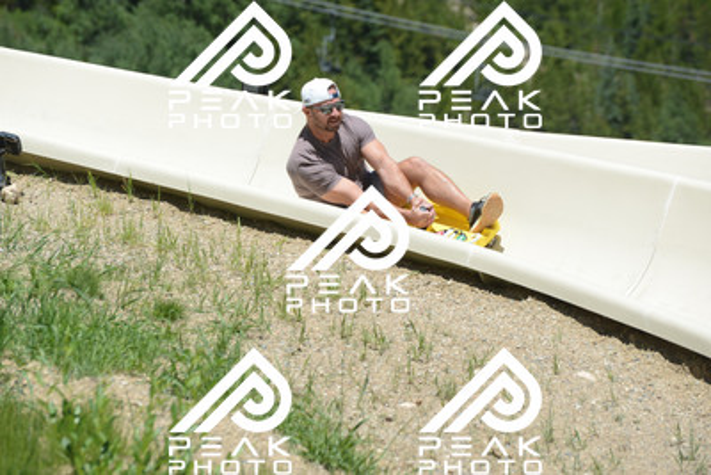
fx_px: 3852
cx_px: 356
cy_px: 238
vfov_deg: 7.0
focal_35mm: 195
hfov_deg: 10.5
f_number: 6.3
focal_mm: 195
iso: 400
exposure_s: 1/1250
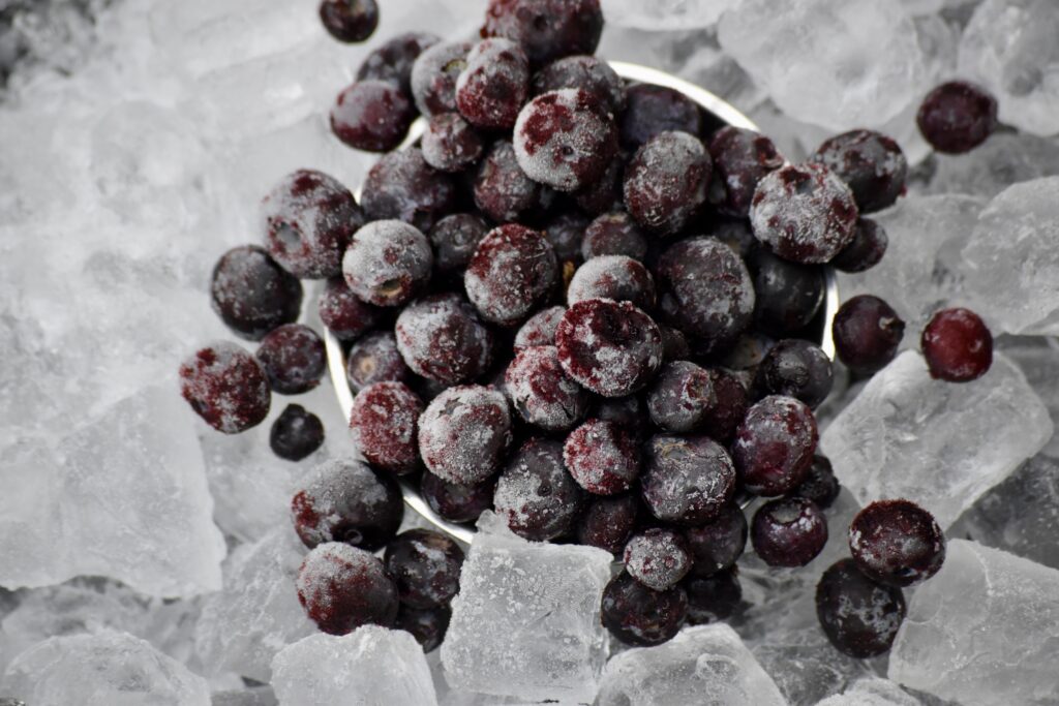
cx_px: 530
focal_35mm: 180
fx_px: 5295
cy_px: 353
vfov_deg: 7.6
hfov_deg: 11.4
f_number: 4.8
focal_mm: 120
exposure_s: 1/250
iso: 1000
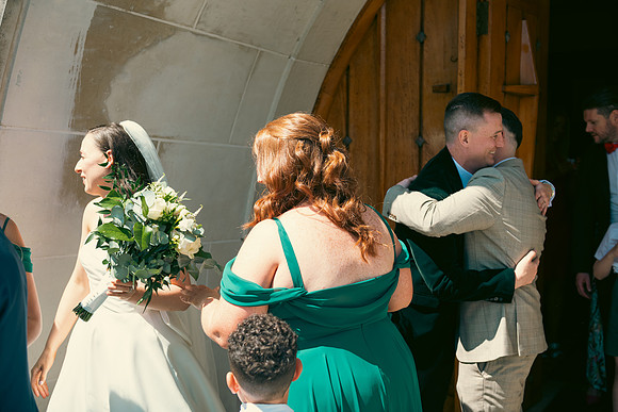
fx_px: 773
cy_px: 206
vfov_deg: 29.9
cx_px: 309
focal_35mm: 45
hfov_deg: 43.6
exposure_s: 1/500
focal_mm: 45
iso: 100
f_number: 3.5
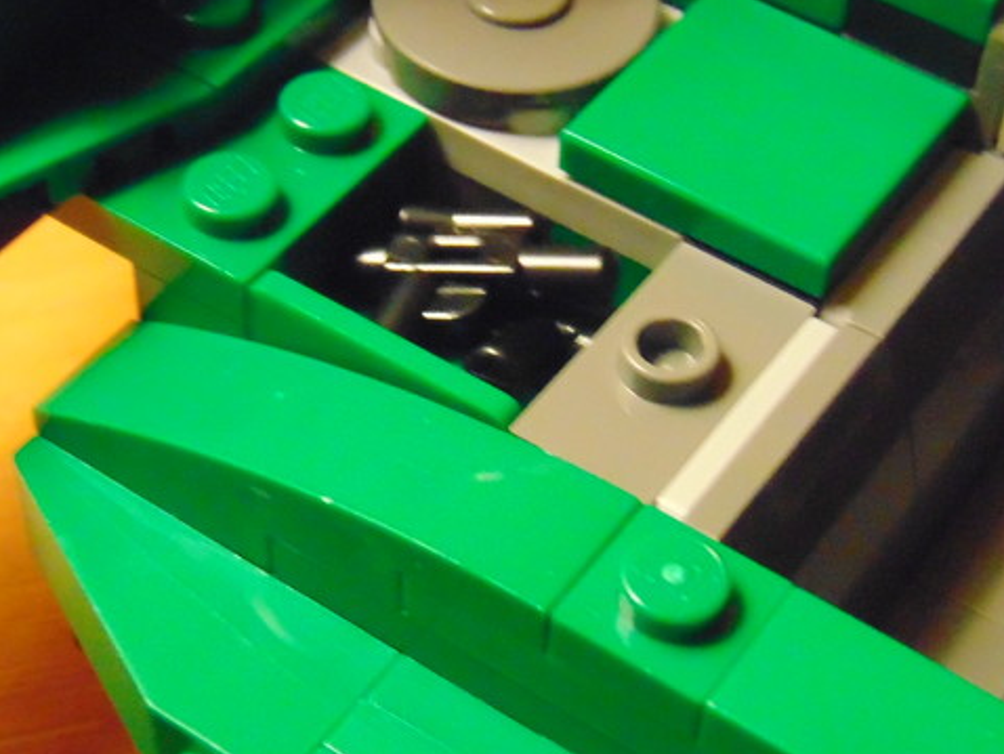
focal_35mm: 79
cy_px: 306
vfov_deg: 18.7
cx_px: 473
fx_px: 2292
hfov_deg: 24.7
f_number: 3.3
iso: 800
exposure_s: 1/40
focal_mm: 7.6
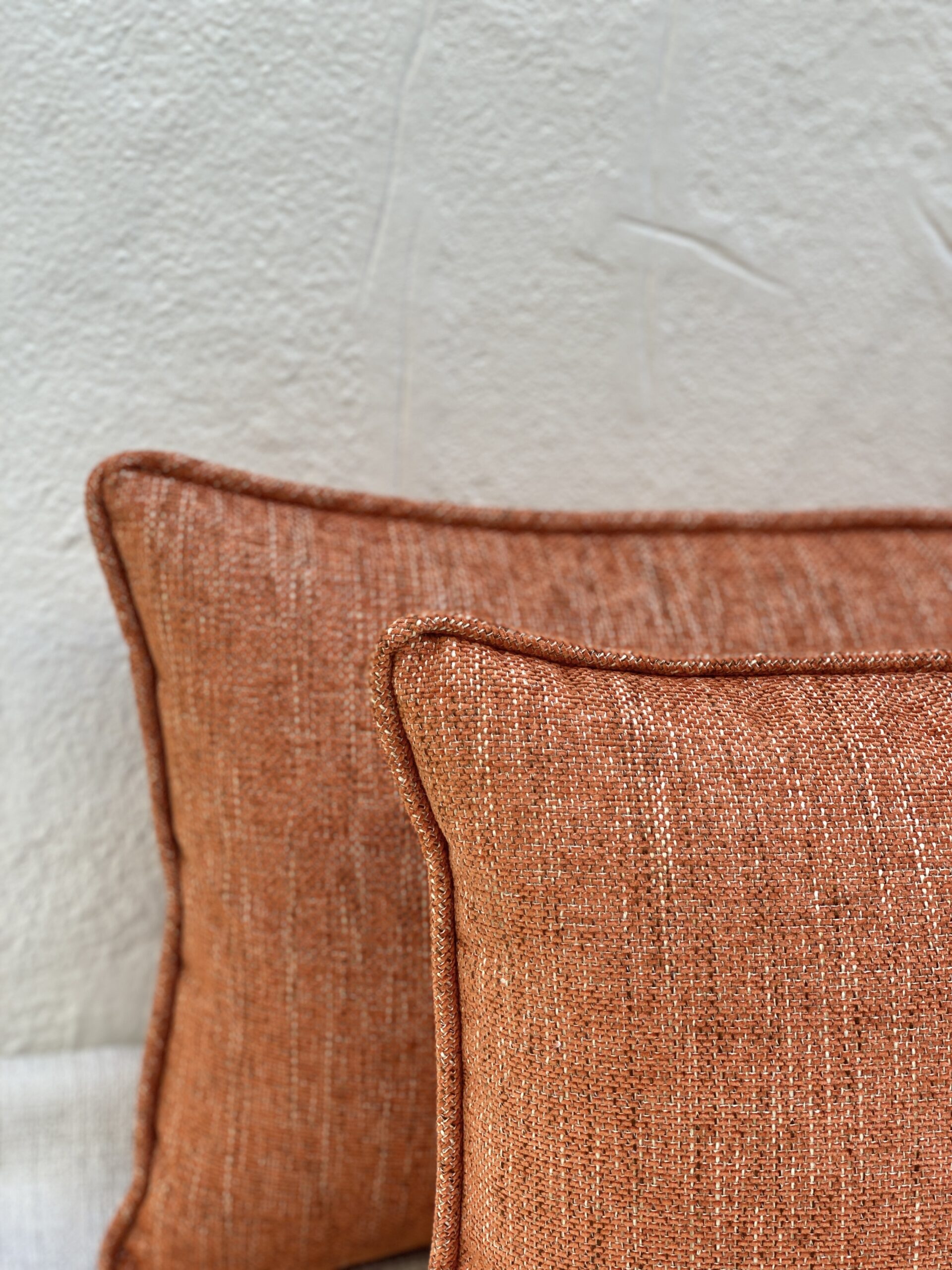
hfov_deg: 28.0
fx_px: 1907
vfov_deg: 36.8
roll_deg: -2.7
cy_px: 635
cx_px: 476
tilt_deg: -20.9
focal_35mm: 52
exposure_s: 1/122
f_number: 2
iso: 32
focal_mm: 6
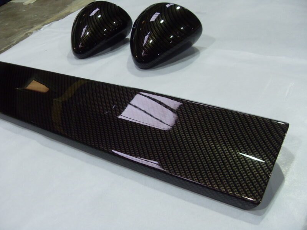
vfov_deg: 40.7
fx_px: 310
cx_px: 154
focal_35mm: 35
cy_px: 115
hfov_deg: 52.6
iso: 200
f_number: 2.8
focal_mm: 6.3
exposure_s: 1/45
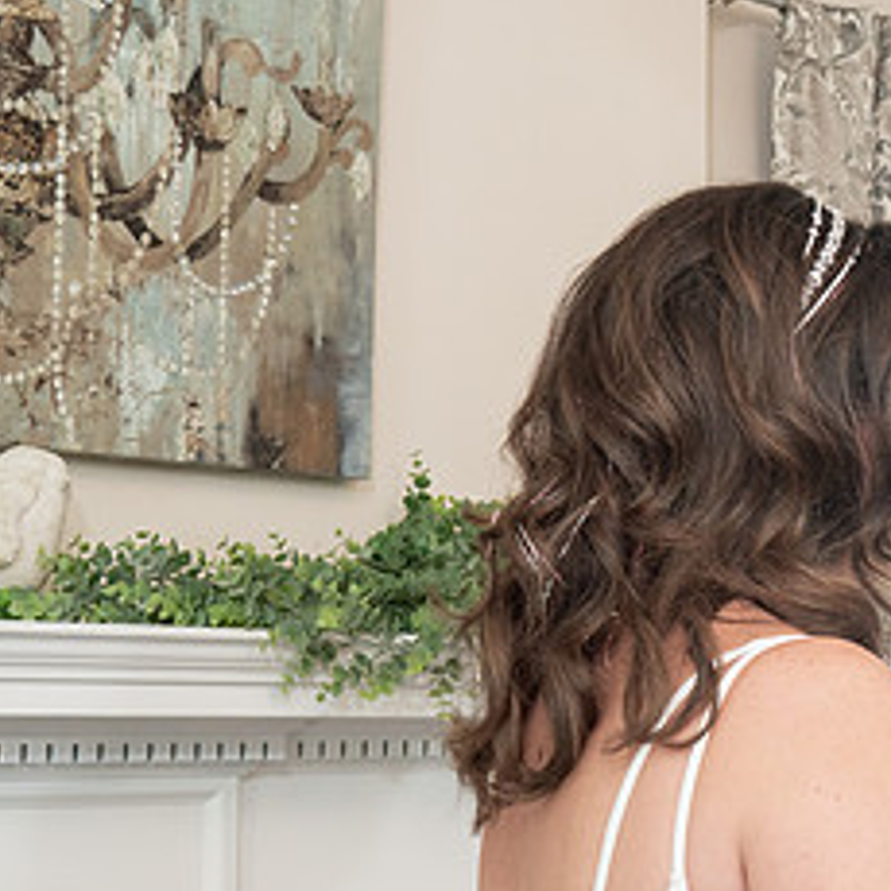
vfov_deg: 19.7
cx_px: 1132
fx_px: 2563
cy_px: 569
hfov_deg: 18.5
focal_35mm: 88
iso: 2000
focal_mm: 35
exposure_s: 1/200
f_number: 5.6
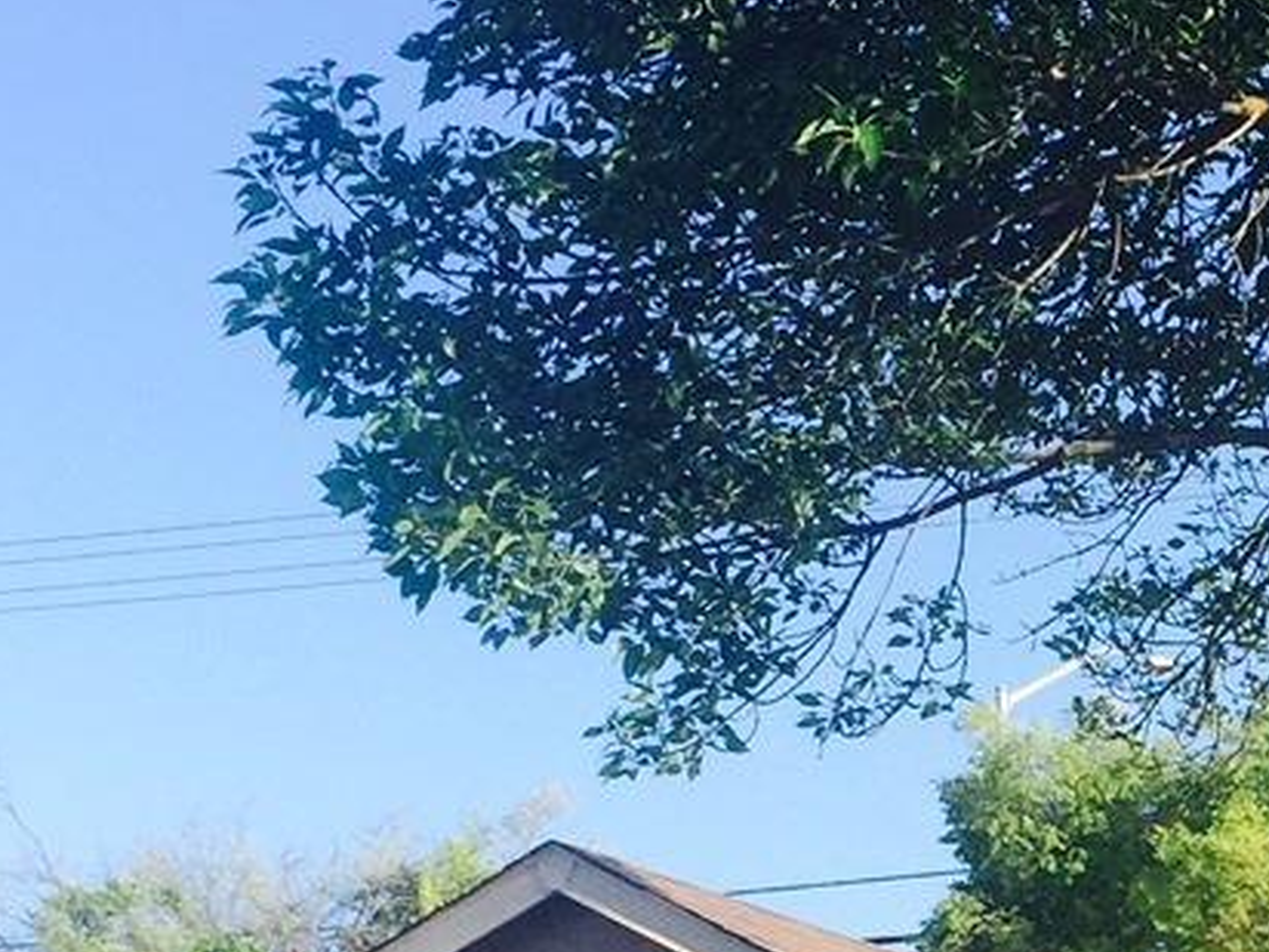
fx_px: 4216
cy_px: 1393
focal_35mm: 115
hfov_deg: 16.6
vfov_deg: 12.3
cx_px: 1377
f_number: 2.2
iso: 32
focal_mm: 4.15
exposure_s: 1/1163
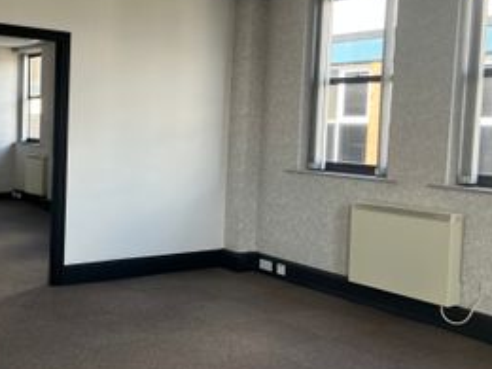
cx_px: 115
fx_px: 611
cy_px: 165
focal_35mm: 43
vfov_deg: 33.6
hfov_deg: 42.3
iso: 50
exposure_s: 1/121
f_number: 1.8
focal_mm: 3.99
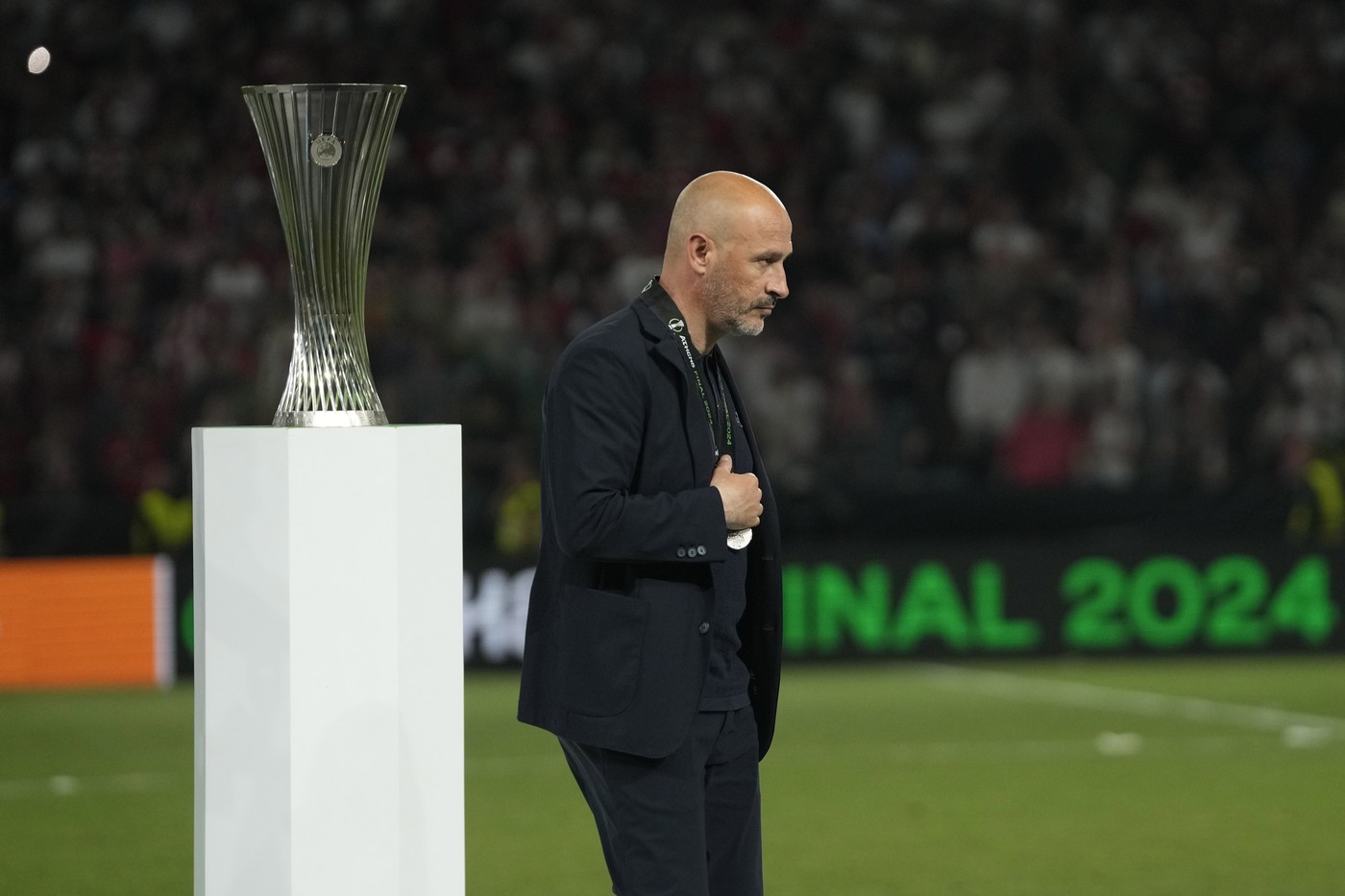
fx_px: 7471
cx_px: 672
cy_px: 448
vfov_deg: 6.9
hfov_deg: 10.3
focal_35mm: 200
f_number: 3.5
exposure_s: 1/2000
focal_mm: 200
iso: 2500
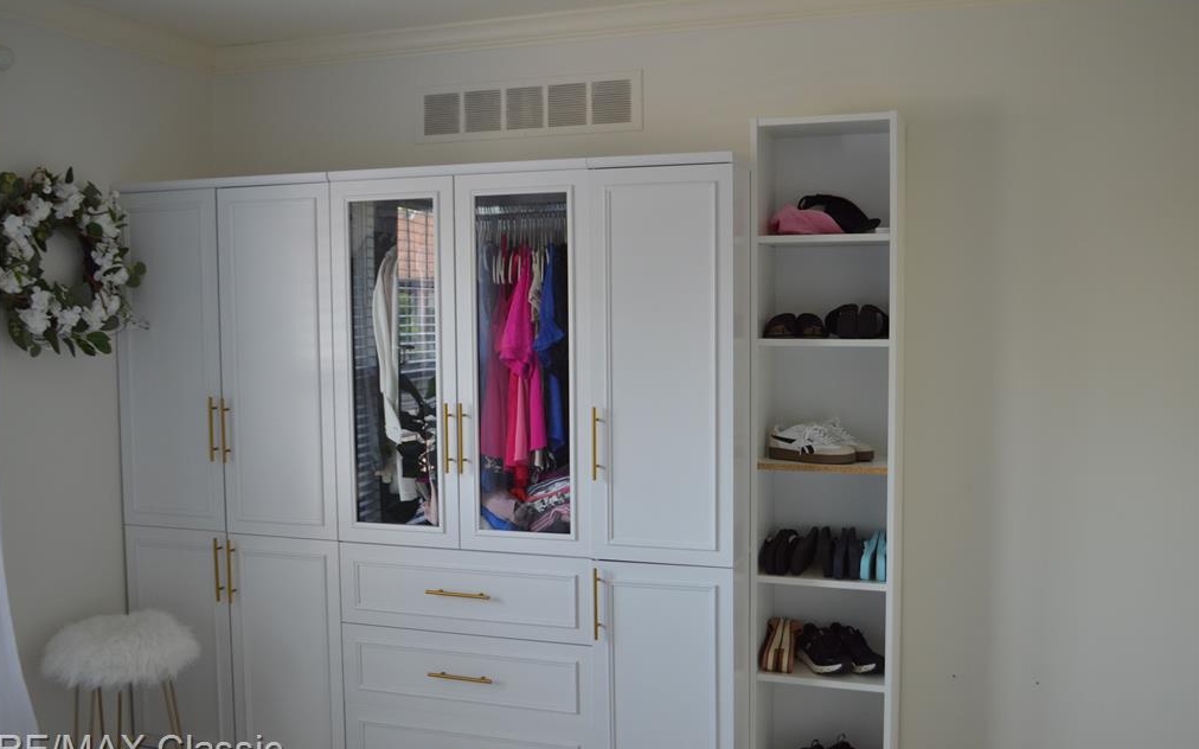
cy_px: 374
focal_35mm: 34
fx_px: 1111
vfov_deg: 37.3
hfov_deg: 56.7
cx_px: 595
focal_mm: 22
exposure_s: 1/60
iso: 400
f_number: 3.8
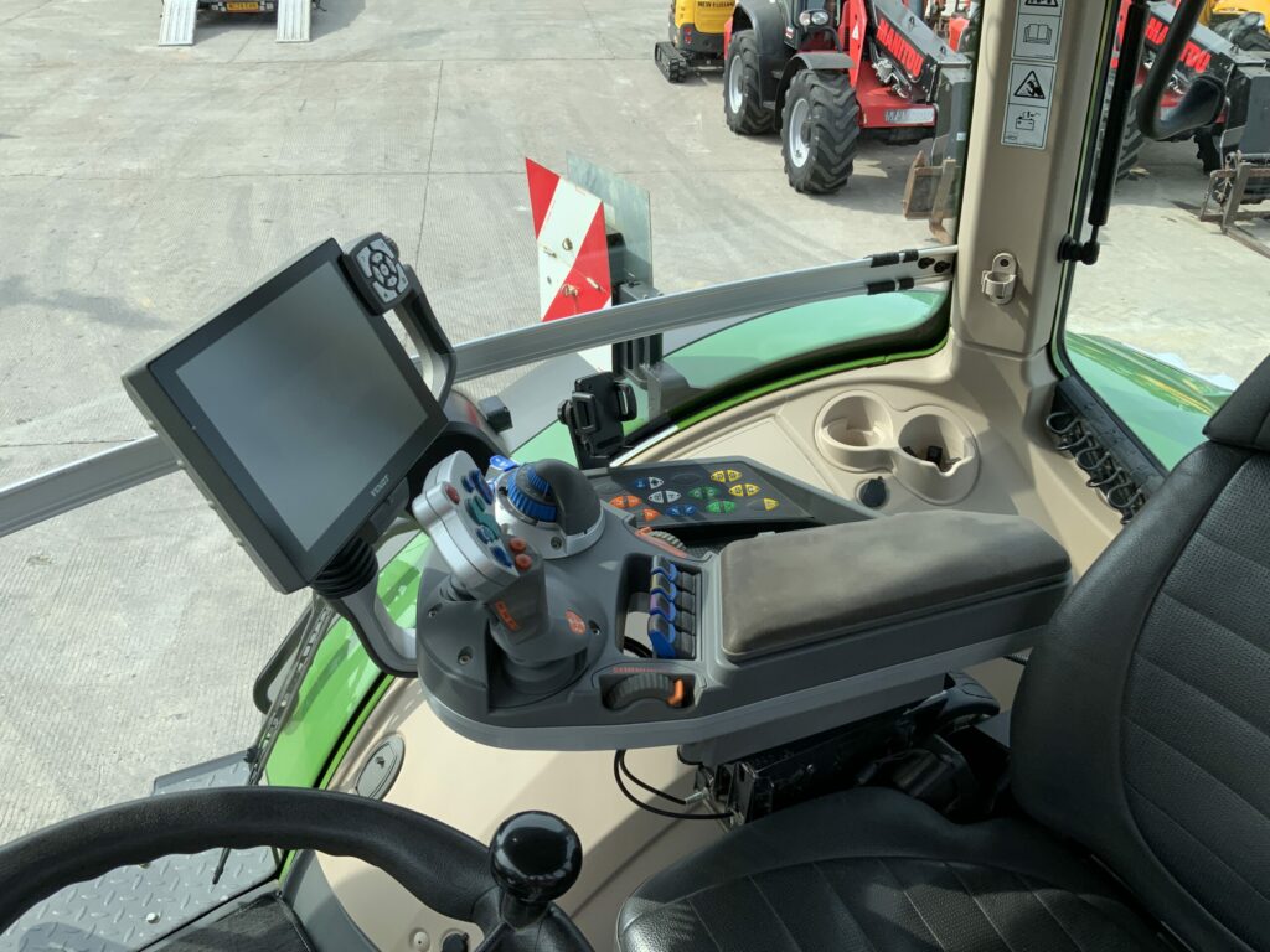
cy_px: 476
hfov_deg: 61.7
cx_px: 635
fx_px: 1064
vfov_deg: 48.2
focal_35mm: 29
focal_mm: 3
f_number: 1.8
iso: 16
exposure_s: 1/586
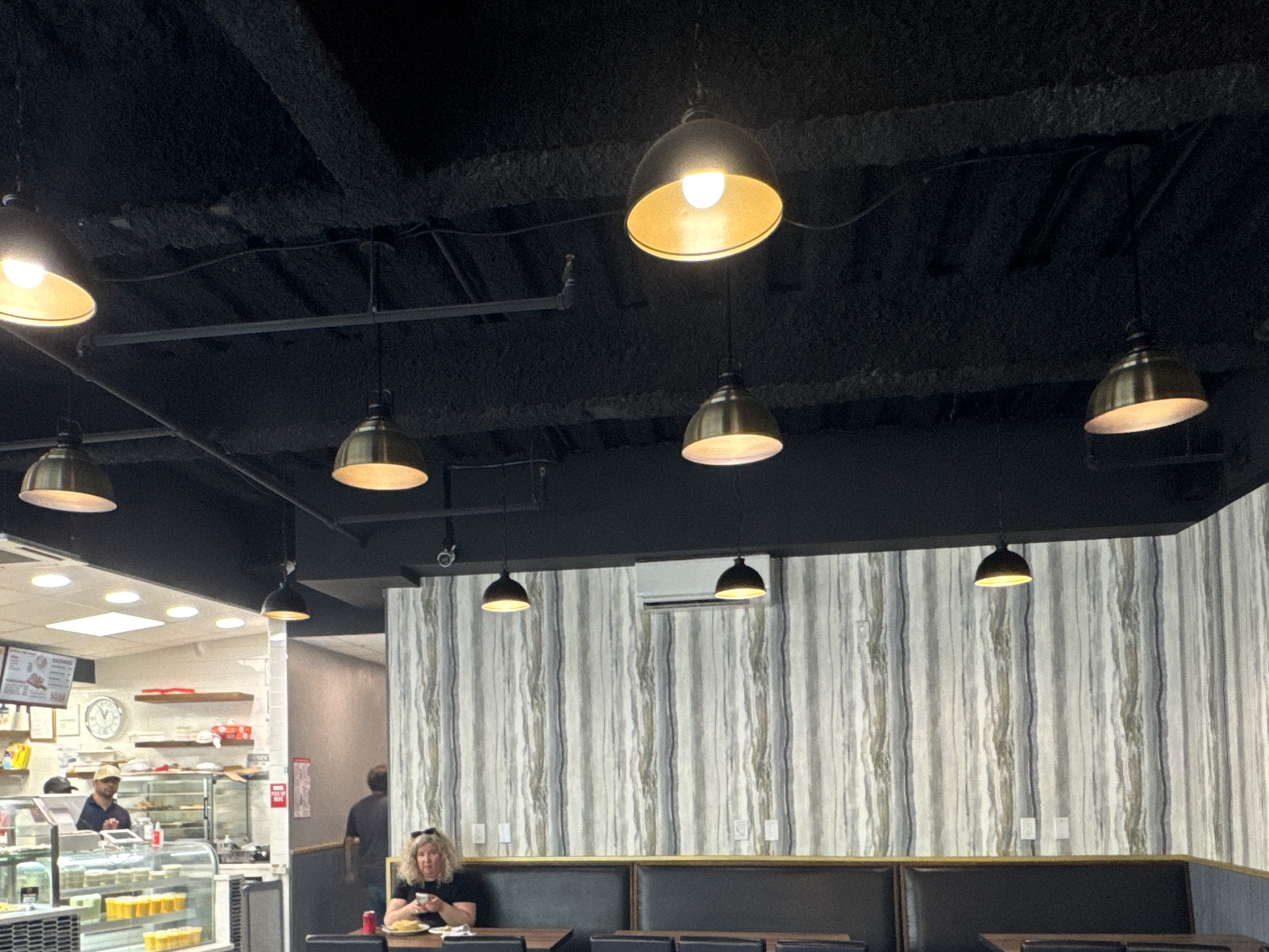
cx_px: 554
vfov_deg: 45.8
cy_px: 757
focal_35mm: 29
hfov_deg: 61.4
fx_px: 1063
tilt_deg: +2.0
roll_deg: +0.0
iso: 320
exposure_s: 1/120
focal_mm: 2.22
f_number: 2.2
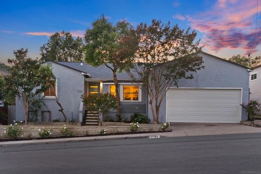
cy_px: 87
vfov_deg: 24.2
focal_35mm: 56
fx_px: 406
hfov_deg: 35.6
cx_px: 130
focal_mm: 56
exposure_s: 1.6
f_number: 10
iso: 320
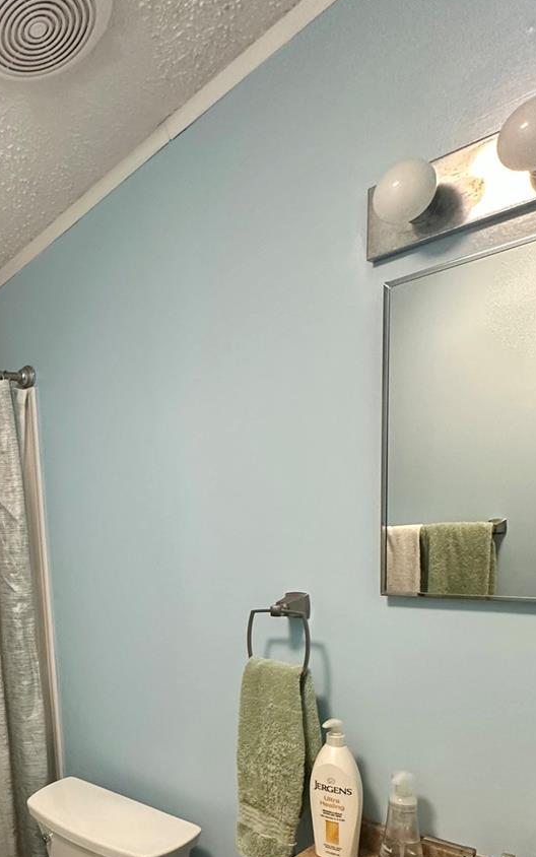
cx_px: 6
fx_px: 631
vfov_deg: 64.9
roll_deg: +3.7
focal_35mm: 27
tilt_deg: -10.1
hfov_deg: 40.6
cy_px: 627
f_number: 2.2
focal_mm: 2.22
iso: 250
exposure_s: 1/60
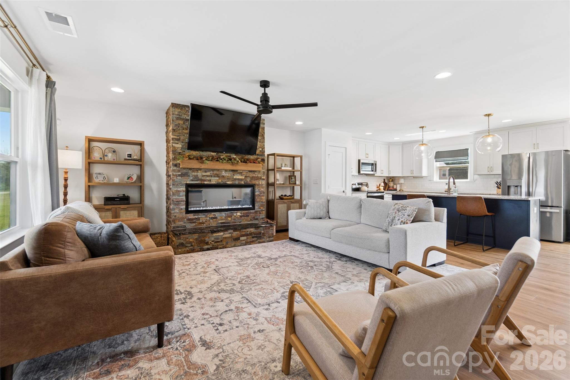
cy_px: 190
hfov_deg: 100.4
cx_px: 285
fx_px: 237
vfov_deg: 77.3
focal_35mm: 15
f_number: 4
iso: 250
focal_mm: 10
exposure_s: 1/30
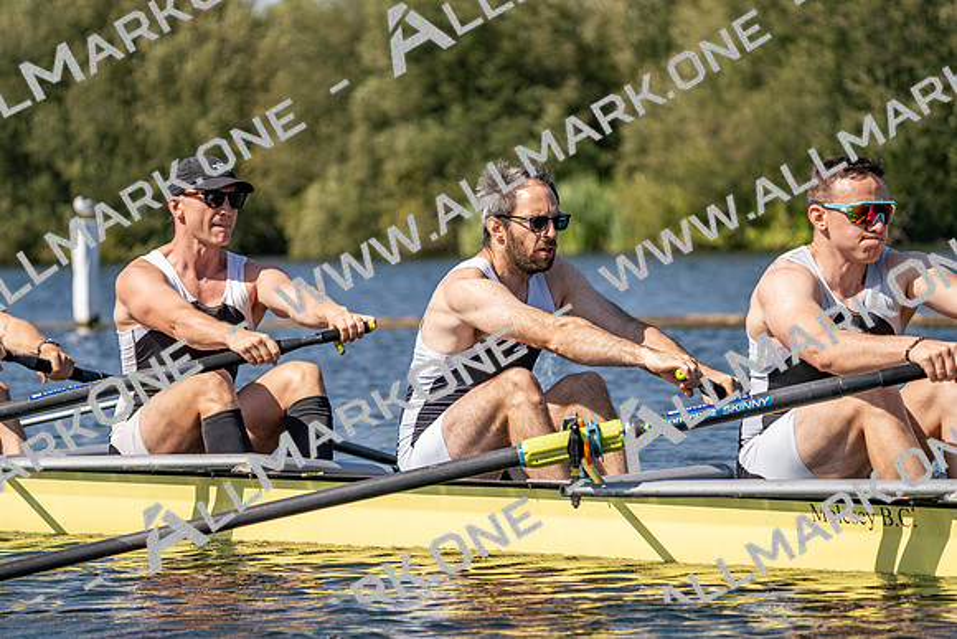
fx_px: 5318
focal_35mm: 200
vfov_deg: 6.9
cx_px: 478
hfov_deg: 10.3
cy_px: 320
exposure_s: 1/2000
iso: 200
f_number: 5.6
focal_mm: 200
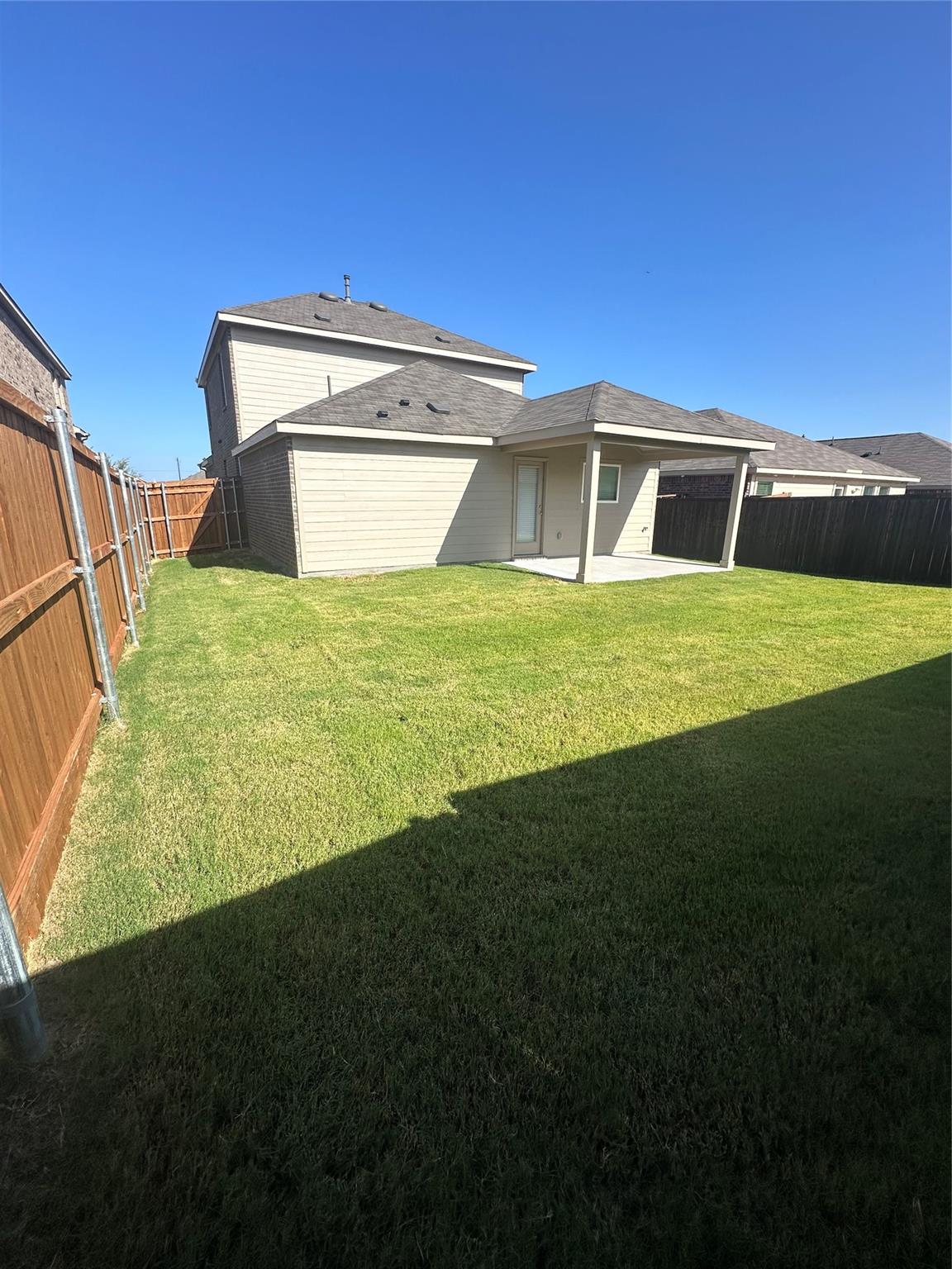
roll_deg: +0.3
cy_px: 634
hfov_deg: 85.7
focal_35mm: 14
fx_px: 513
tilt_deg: -14.2
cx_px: 476
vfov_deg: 102.1
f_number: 2.2
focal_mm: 2.22
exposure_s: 1/2020
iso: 50
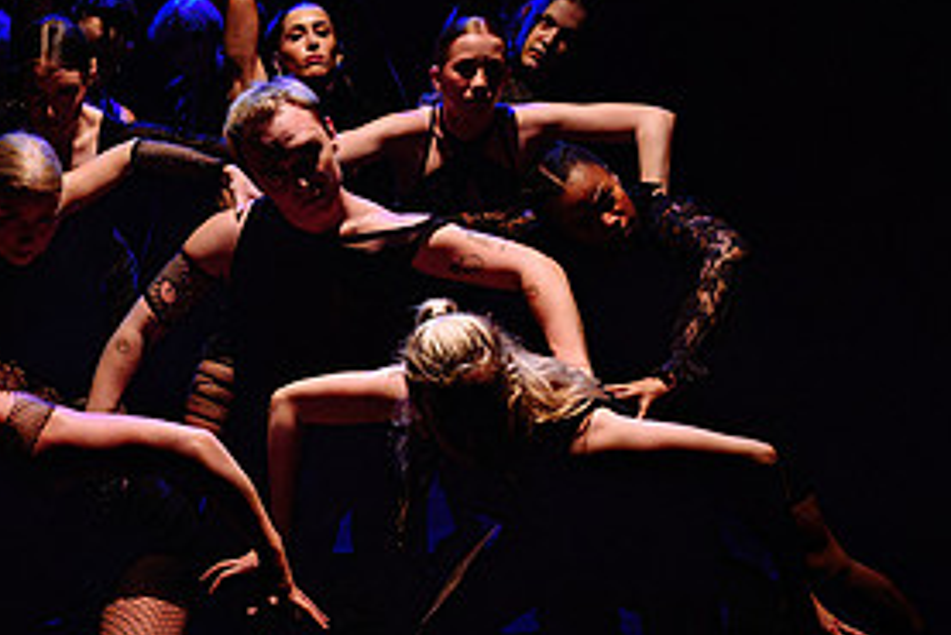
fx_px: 1744
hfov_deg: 29.2
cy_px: 486
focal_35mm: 66
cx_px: 83
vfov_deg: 20.5
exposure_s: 1/300
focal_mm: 24
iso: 5000
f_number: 2.8
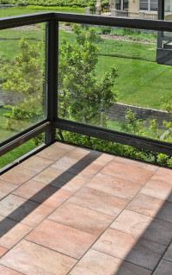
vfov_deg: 26.7
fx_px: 519
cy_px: -43
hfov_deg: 16.1
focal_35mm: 69
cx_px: -132
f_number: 8
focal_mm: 14.5
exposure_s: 1/500
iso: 100
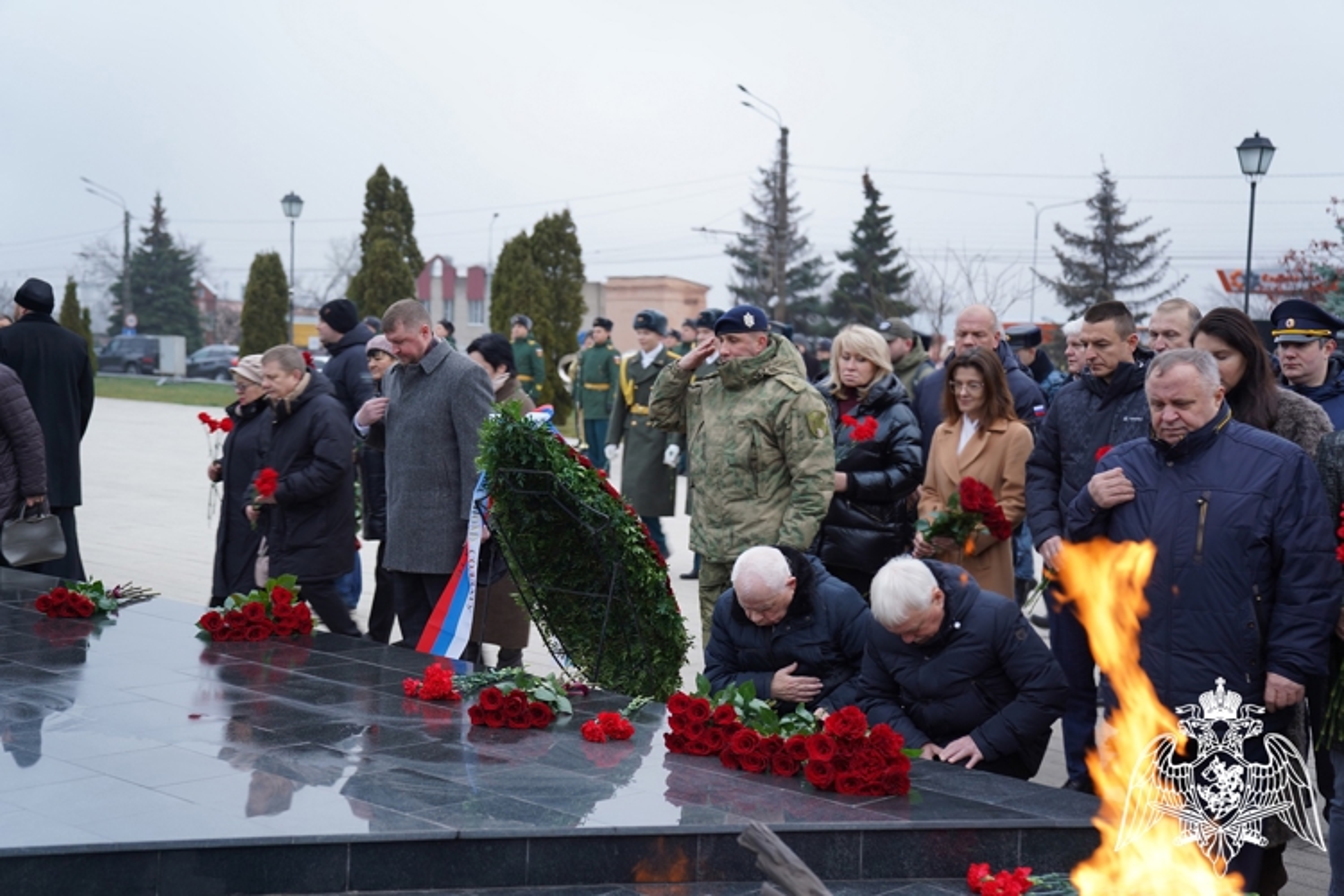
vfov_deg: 27.5
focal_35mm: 49
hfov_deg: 40.3
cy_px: 448
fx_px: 1829
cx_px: 672
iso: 125
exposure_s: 1/50
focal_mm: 49
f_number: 2.8
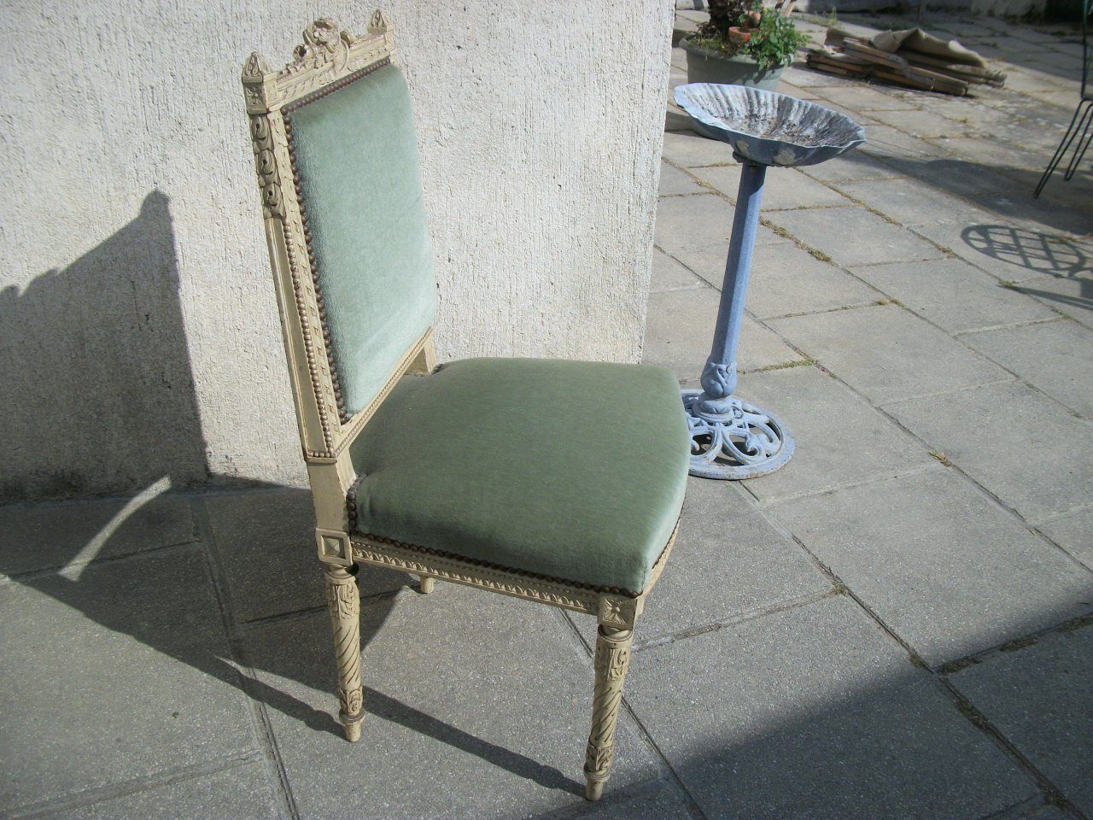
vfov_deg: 44.2
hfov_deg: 56.8
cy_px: 410
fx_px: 1010
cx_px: 546
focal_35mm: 32
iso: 80
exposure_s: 1/320
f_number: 8.8
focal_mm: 5.7
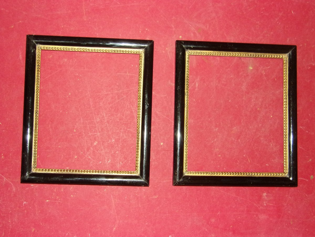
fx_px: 391
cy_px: 118
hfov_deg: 43.9
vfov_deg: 33.6
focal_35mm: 43
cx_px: 158
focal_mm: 7.8
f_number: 4.1
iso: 200
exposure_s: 1/34
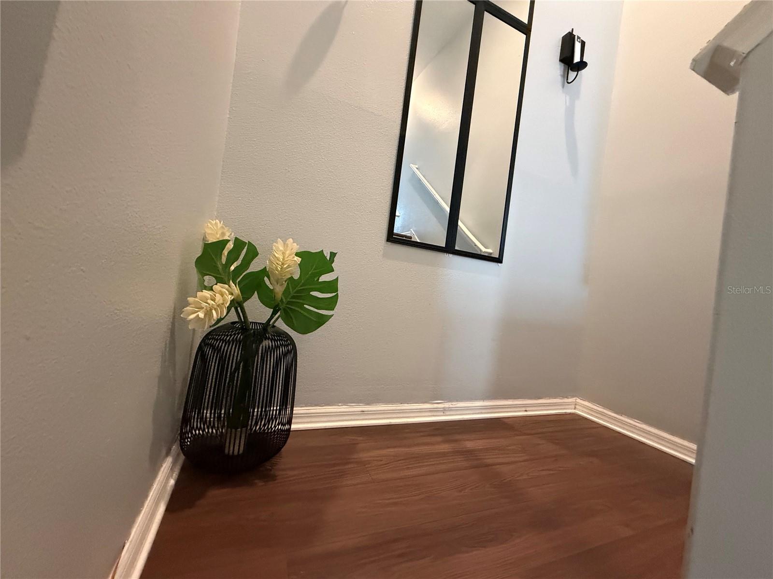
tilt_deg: +0.4
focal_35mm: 14
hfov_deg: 102.1
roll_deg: -6.4
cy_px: 290
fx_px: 313
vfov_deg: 85.7
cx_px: 386
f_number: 2.2
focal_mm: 2.22
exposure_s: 1/60
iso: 800
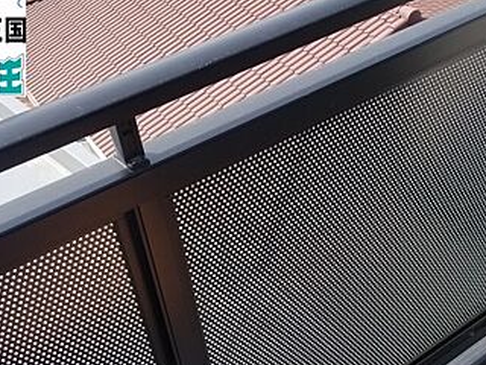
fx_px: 730
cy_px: 338
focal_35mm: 52
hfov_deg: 36.2
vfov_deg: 26.9
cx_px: 349
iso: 50
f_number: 1.7
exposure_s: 1/974
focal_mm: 4.25
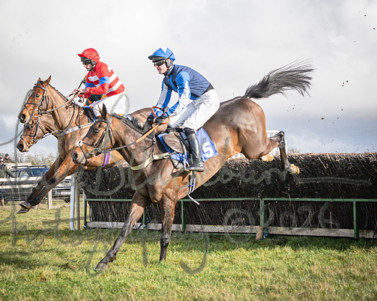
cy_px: 76
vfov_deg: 17.2
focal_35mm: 89
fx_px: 993
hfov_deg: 21.5
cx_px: 203
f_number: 4
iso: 200
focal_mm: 38
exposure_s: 1/1250
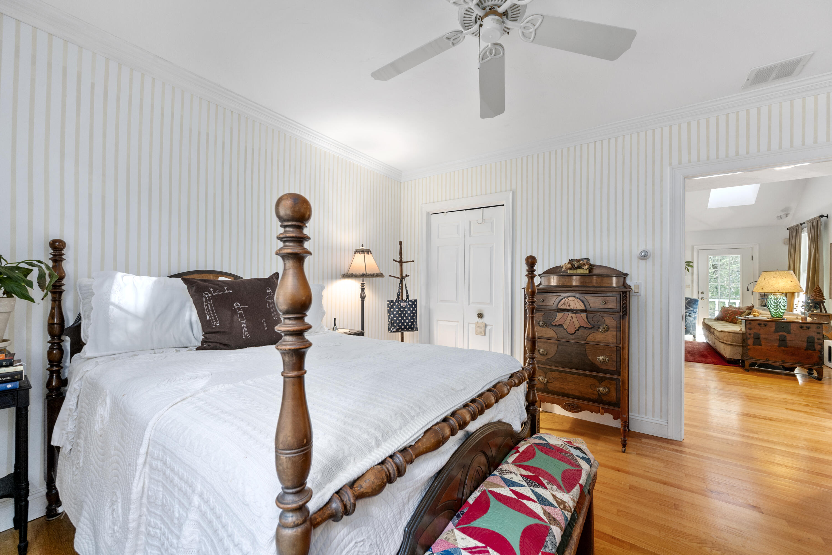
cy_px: 278
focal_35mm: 14
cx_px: 416
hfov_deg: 104.3
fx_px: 324
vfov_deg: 81.2
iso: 400
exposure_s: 1/5
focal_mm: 14
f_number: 8
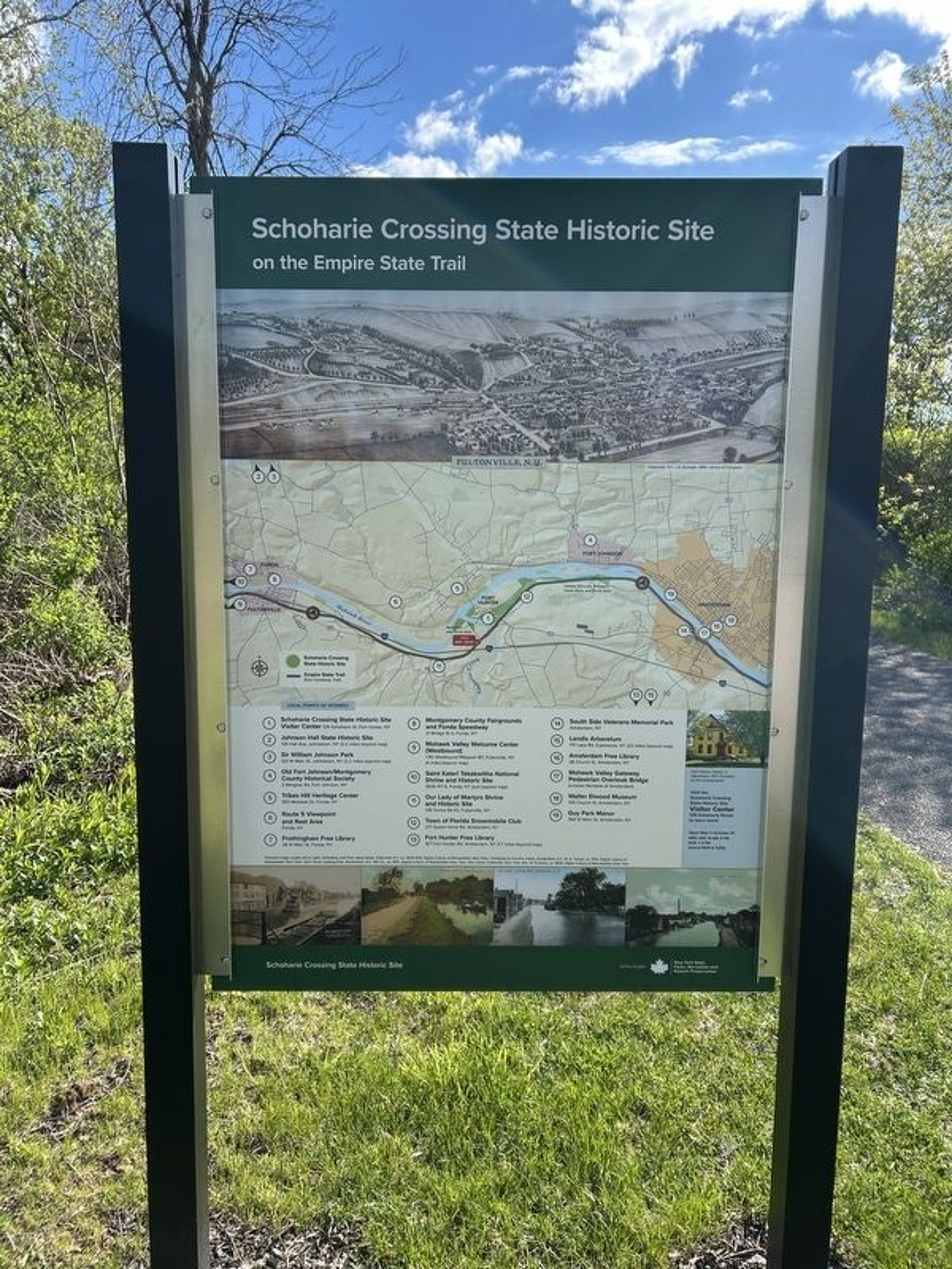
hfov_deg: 53.1
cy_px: 634
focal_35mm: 26
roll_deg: -2.4
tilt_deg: -6.4
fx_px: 953
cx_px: 476
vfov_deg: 67.3
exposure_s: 1/2045
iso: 50
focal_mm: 5.7
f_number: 1.5
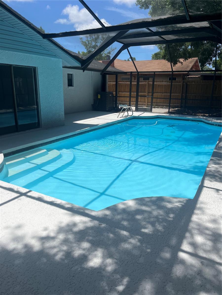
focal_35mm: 26
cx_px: 111
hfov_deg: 53.1
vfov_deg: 67.3
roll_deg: -1.0
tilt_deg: -16.1
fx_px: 222
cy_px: 148
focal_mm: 5.1
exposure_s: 1/4149
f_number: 1.6
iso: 50
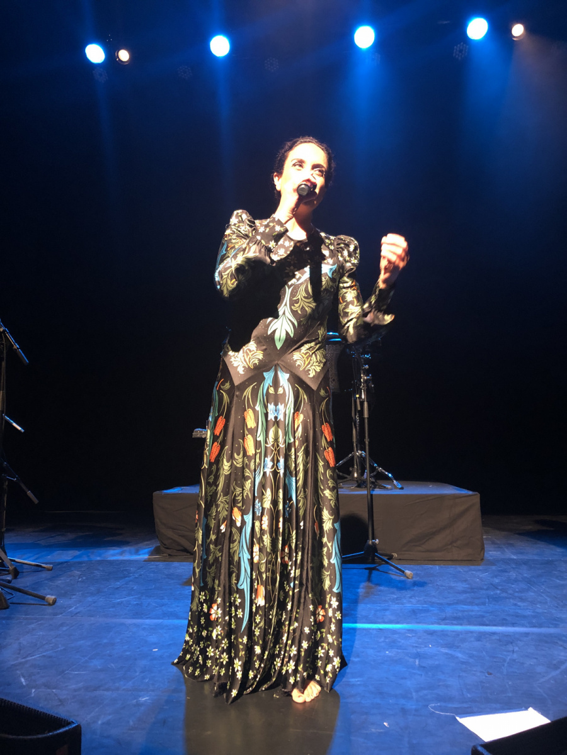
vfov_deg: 63.4
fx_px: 612
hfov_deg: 49.7
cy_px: 378
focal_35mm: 28
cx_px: 284
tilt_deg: +7.9
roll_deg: -0.1
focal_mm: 3.99
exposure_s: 1/9
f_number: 1.8
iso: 100
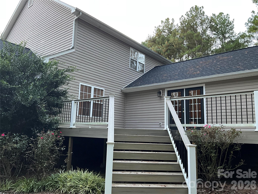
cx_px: 129
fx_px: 216
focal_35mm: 29
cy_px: 97
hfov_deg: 61.7
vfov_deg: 48.2
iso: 100
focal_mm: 3
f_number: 1.8
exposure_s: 1/60
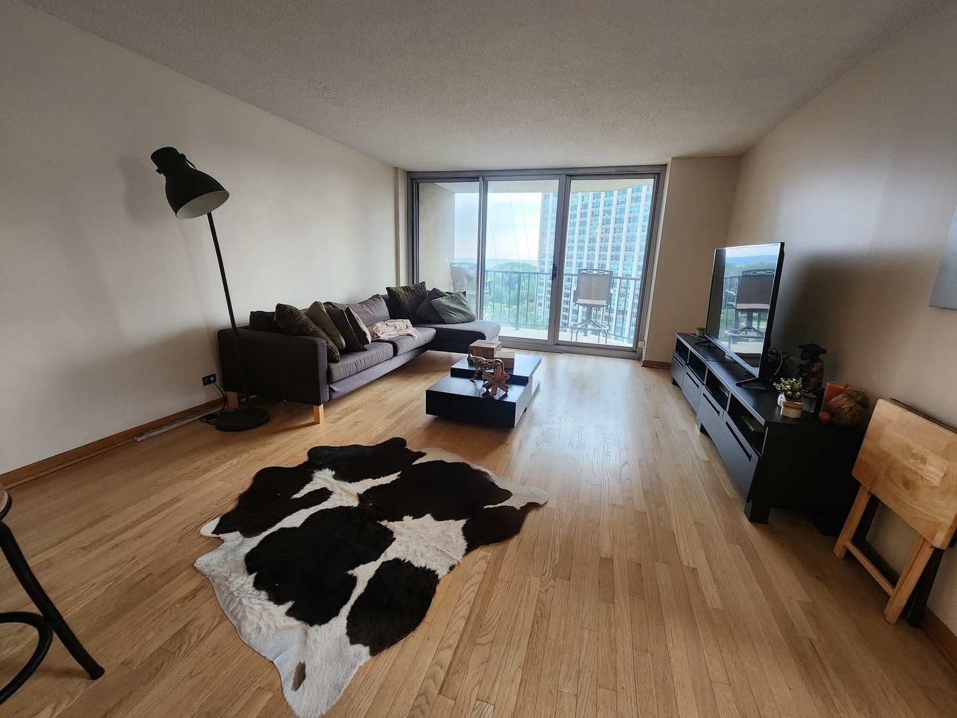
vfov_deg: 89.9
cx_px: 478
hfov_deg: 106.2
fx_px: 359
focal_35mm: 13
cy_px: 359
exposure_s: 1/60
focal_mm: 2.2
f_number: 2.2
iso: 320
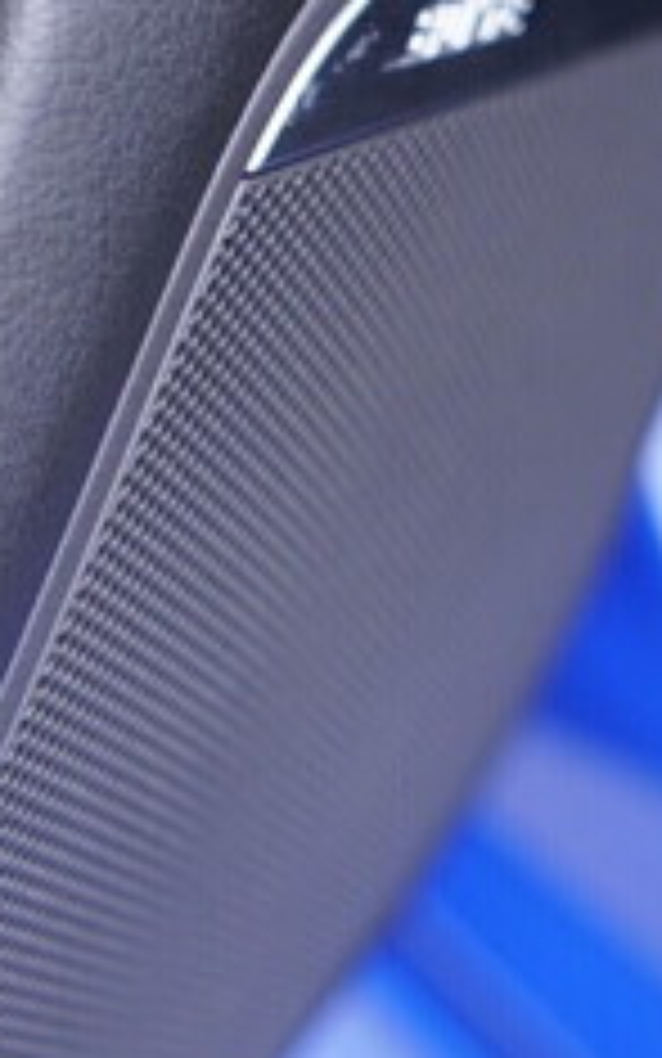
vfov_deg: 24.1
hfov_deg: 13.9
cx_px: -437
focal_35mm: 86
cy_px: 574
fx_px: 2481
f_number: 2.8
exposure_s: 1/40
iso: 400
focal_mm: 24
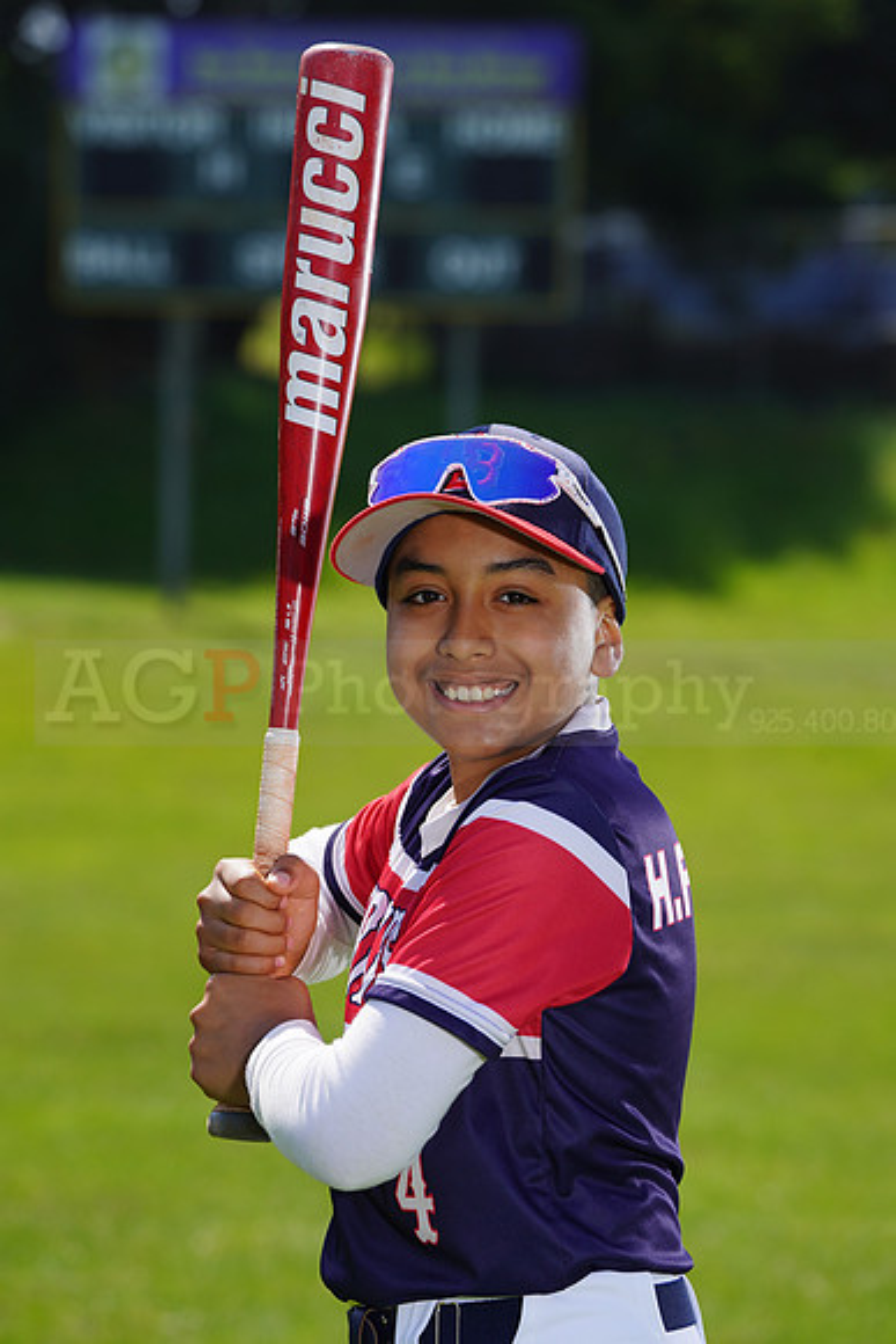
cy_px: 672
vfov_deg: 9.8
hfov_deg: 6.6
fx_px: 7797
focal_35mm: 209
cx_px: 448
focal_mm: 209
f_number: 8
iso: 100
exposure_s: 1/250
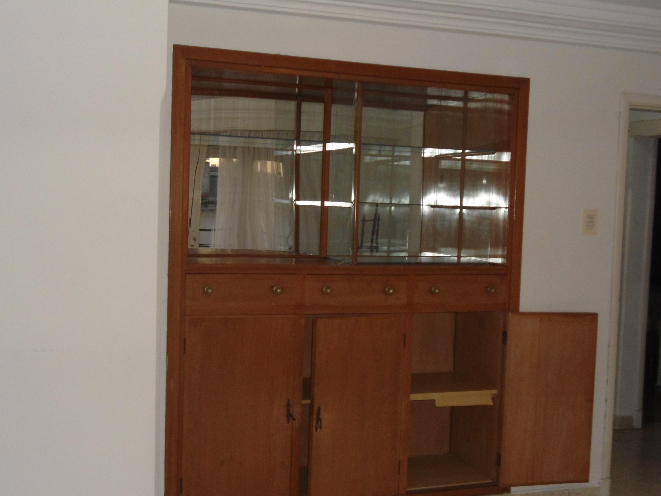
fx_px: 840
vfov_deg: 32.9
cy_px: 248
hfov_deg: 42.9
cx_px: 330
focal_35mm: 44
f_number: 3.5
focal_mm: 7.9
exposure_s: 1/50
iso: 200
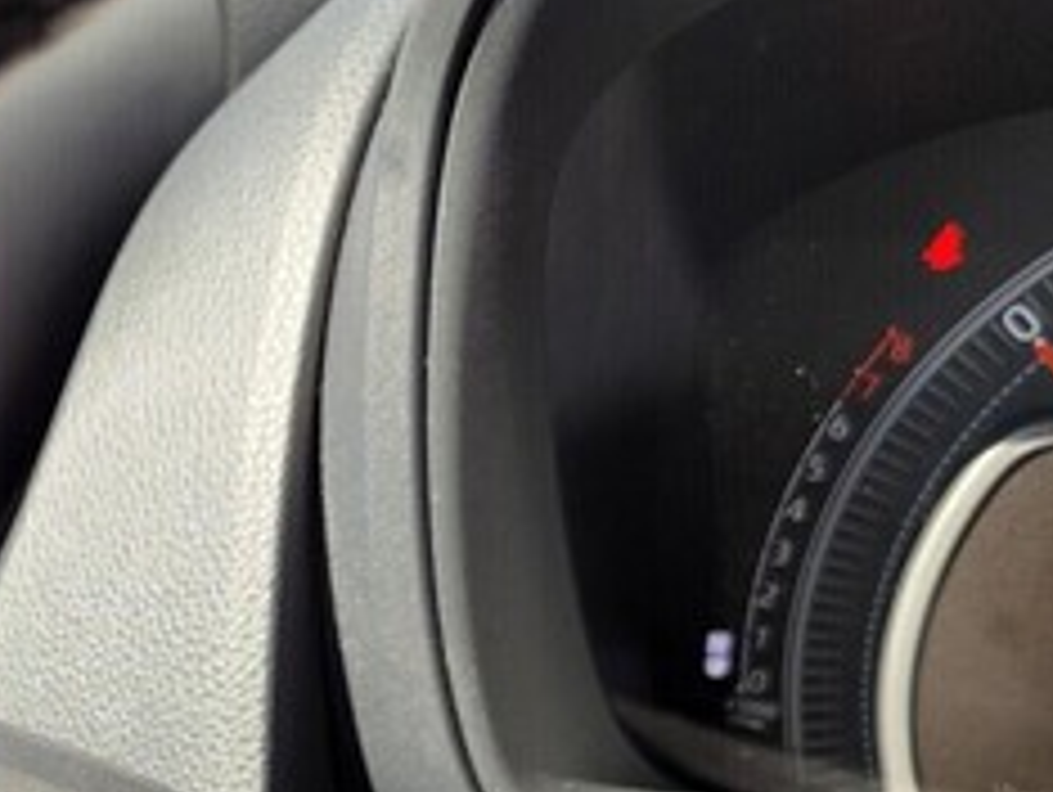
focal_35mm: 61
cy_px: 884
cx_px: -50
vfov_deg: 22.6
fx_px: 1857
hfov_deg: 29.2
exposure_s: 1/208
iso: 40
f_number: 1.8
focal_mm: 5.4
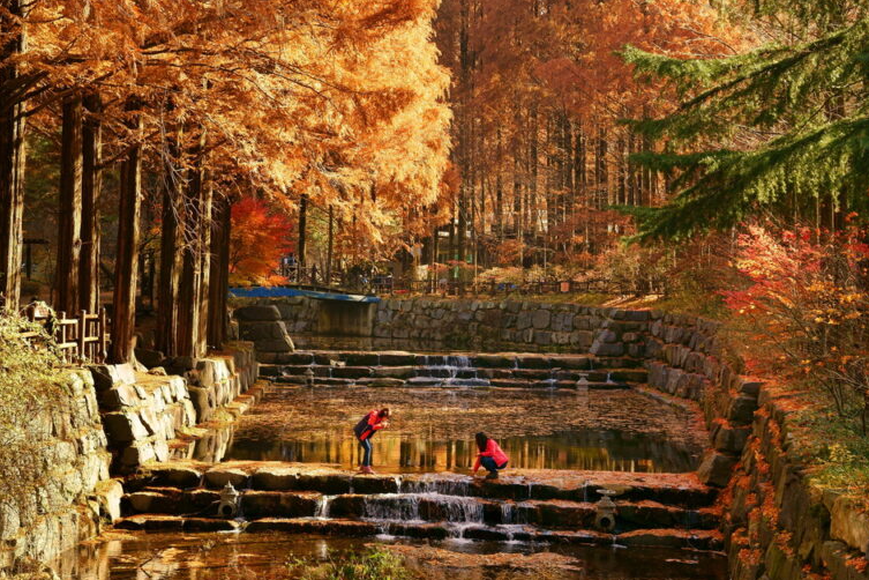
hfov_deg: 29.6
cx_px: 385
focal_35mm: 68
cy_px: 279
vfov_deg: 20.0
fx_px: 1641
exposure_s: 1/125
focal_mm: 50
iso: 250
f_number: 6.3
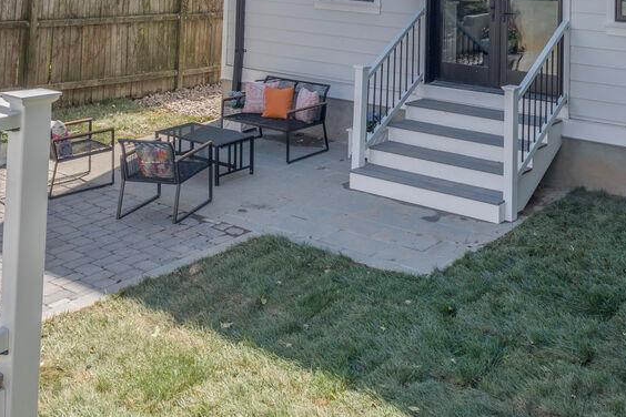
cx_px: 508
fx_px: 879
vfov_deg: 23.5
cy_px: -132
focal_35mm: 51
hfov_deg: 37.7
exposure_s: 1/250
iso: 200
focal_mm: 16.5
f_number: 8
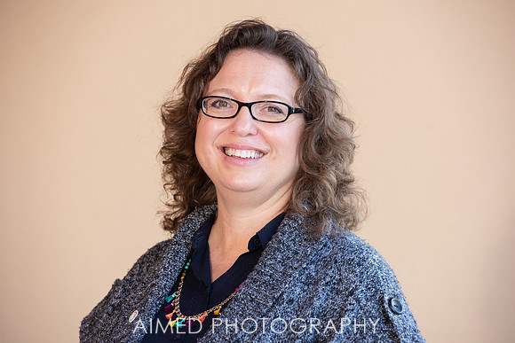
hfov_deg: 10.3
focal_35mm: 200
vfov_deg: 6.9
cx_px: 258
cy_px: 172
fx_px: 2862
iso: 800
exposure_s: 1/250
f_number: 6.3
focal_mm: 200
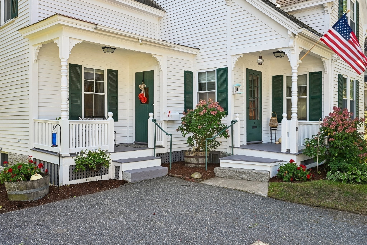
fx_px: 306
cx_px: 184
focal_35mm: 30
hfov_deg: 61.9
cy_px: 122
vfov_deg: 43.6
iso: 400
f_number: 8
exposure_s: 1/200
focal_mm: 30
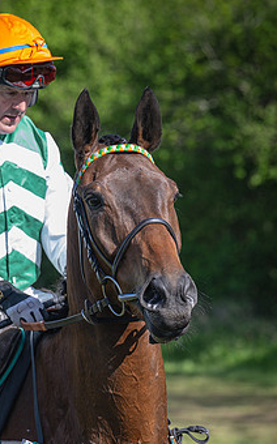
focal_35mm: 292
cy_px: 334
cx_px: 117
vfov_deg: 7.2
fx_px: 3533
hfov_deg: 4.5
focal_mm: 110
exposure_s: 1/1000
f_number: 4
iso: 400
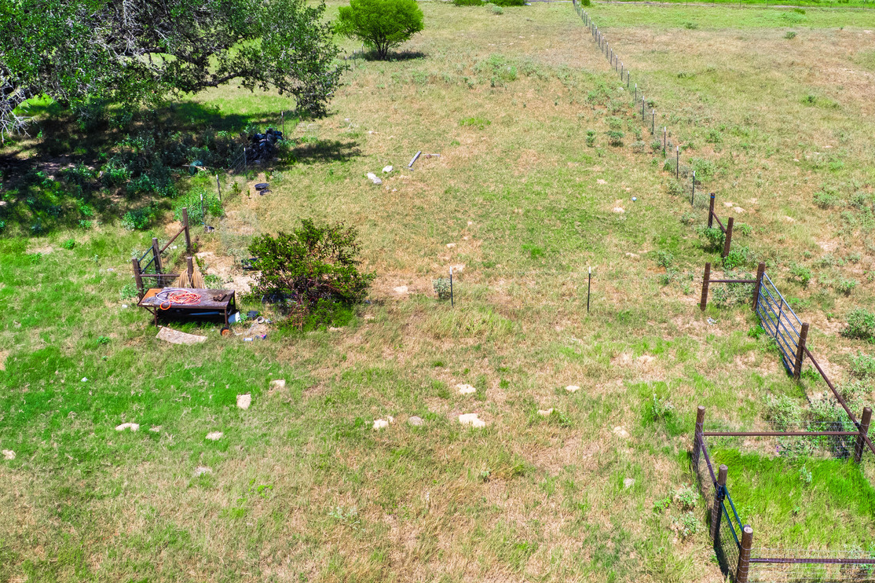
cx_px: 489
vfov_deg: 40.9
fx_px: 778
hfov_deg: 58.6
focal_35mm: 32
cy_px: 236
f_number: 2.8
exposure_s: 1/2500
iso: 100
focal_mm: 8.38
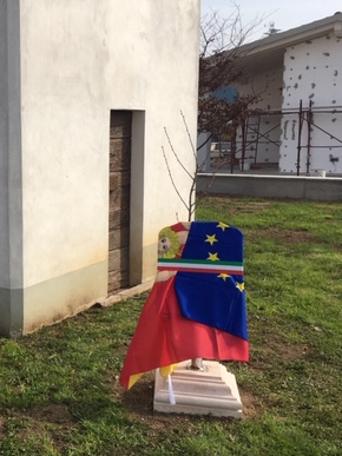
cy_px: 225
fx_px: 633
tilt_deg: -7.4
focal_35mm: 48
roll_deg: +0.8
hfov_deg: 27.7
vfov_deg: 39.7
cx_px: -32
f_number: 2.2
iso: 25
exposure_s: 1/1923
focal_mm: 4.15
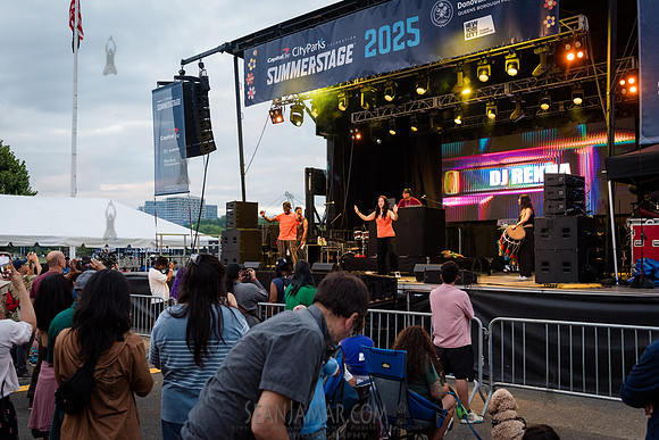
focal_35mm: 36
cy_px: 220
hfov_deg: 53.1
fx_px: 659
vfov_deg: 36.9
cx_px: 324
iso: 4000
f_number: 4.5
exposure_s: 1/400
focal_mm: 35
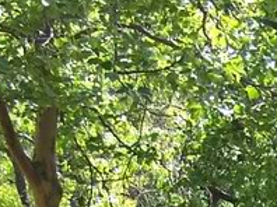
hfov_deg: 9.0
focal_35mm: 207
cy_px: 508
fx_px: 1654
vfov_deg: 6.8
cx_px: 544
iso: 80
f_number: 2.8
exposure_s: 1/250
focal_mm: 6.7
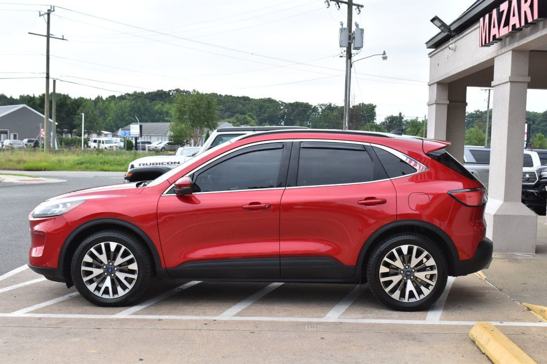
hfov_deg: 42.3
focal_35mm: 46
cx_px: 274
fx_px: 706
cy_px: 182
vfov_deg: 28.9
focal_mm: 31
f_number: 8
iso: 400
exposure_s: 1/200
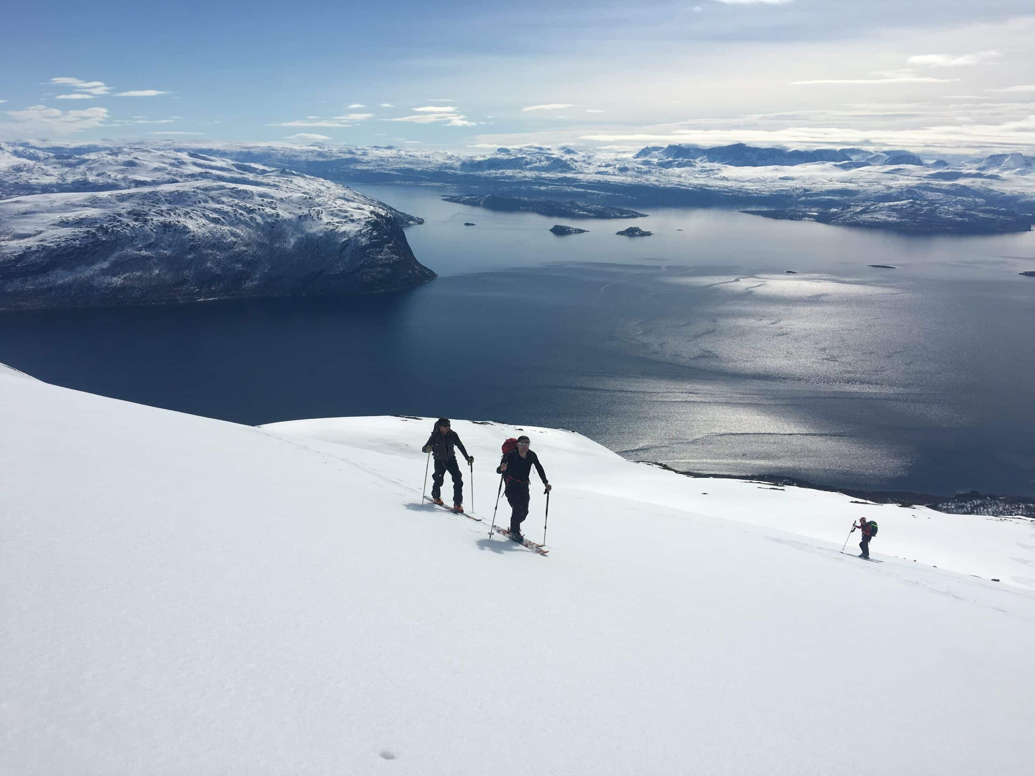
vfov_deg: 48.2
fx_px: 867
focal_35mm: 29
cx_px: 518
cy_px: 388
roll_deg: -0.5
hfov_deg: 61.7
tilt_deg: -15.1
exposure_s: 1/6410
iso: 25
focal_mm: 4.15
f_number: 2.2
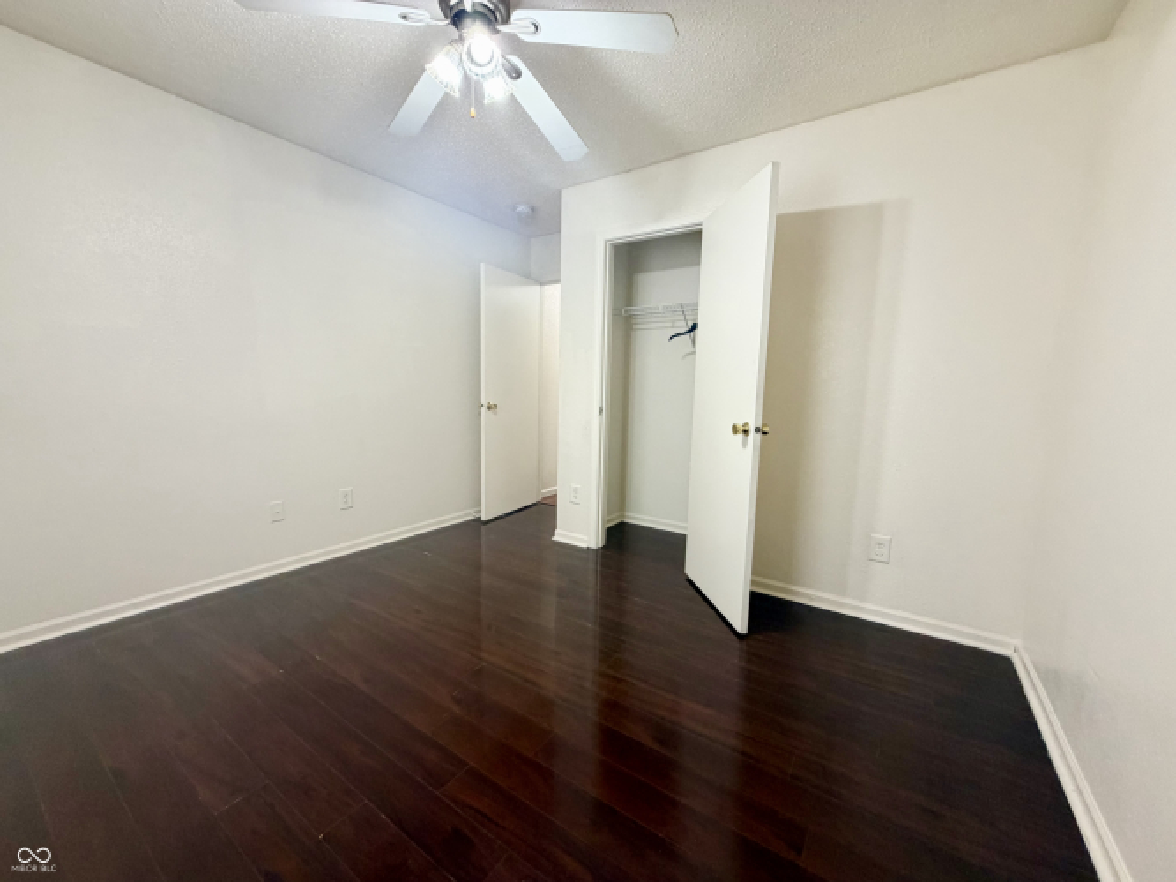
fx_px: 476
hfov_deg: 102.1
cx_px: 588
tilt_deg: -7.0
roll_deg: -0.6
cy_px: 441
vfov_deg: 85.7
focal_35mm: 14
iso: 250
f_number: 2.2
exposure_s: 1/60
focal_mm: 2.22
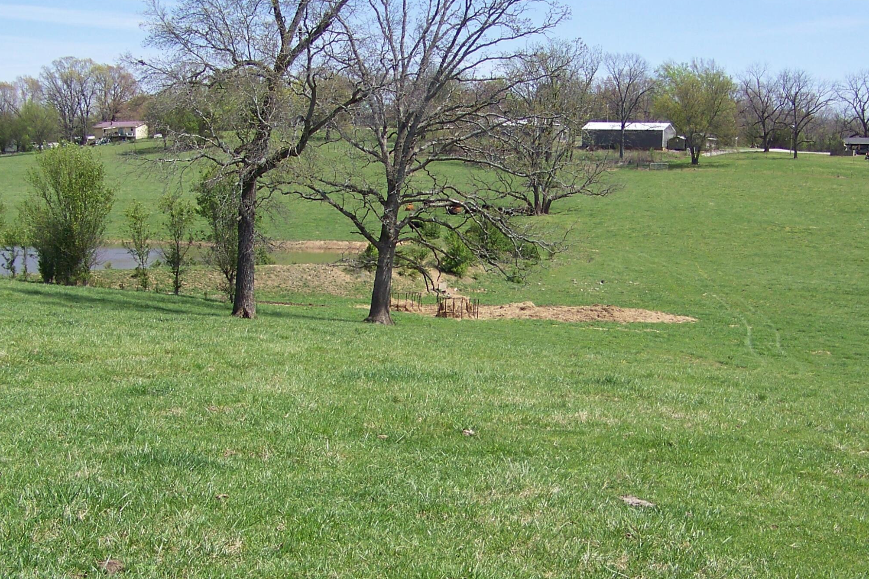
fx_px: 1352
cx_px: 460
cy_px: 378
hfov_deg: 35.6
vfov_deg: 24.1
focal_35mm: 56
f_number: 2.8
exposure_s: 1/800
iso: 64
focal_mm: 5.85
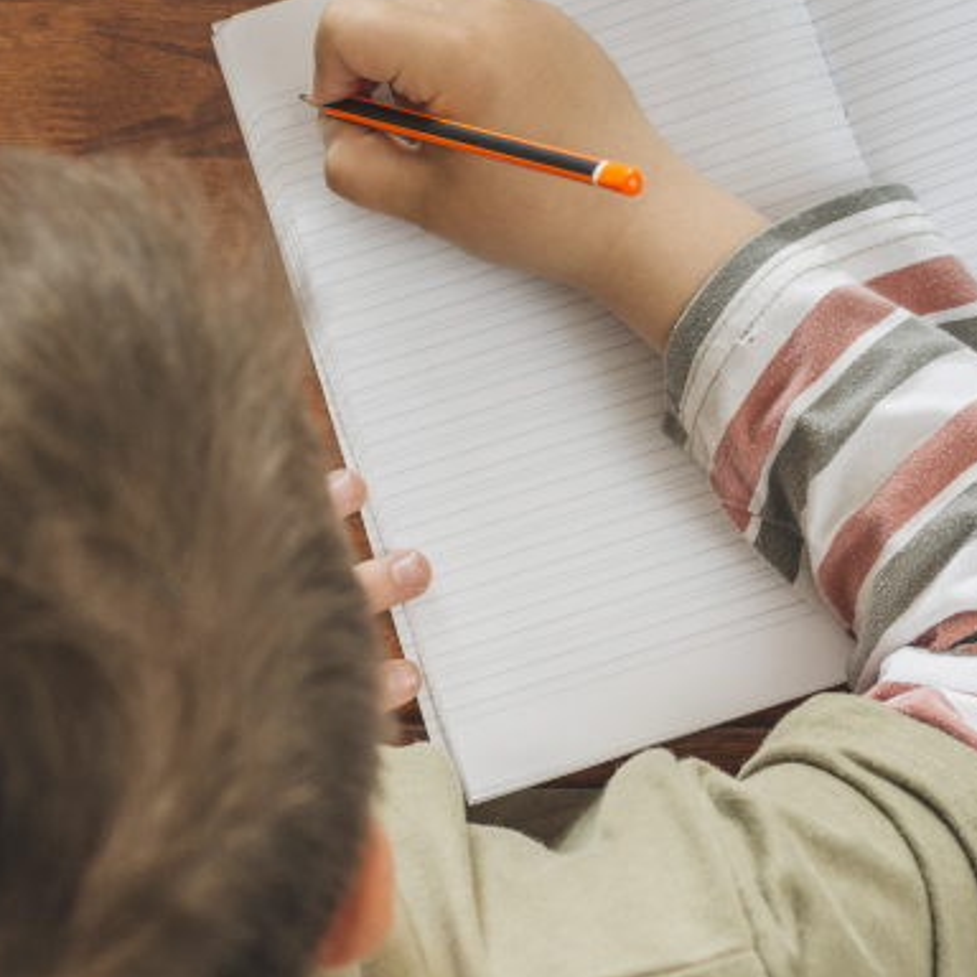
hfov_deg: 15.0
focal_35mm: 116
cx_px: 394
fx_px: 3707
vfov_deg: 15.0
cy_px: 403
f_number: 2.5
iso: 200
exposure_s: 1/125
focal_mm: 35
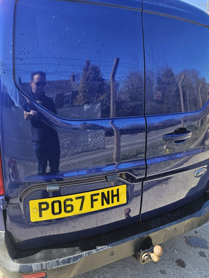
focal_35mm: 25
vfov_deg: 69.3
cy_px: 133
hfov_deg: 54.9
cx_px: 107
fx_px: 201
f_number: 1.7
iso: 25
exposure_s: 1/190
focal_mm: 6.3
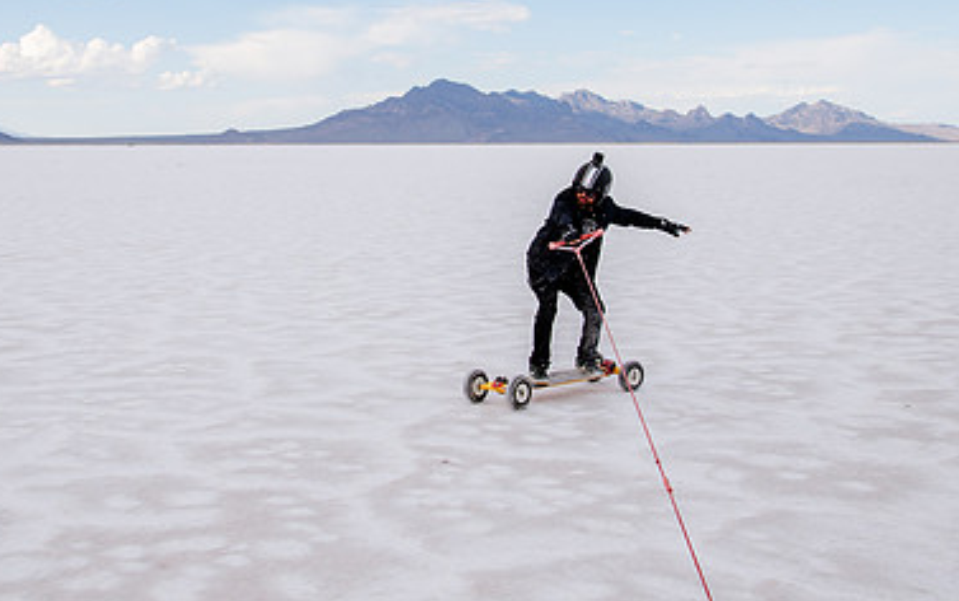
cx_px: 374
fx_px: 1307
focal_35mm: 50
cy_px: 176
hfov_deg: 40.1
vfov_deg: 25.6
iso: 100
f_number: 8
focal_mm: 30
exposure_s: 1/160
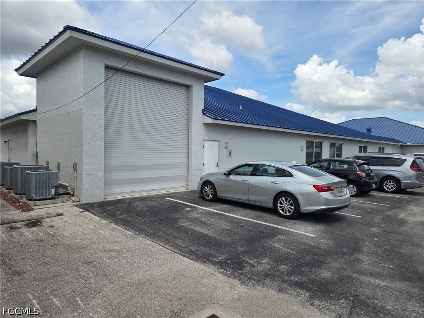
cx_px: 212
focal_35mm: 23
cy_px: 159
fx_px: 282
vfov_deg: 58.9
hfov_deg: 73.9
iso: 80
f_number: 1.8
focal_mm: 5.4
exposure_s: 1/5545
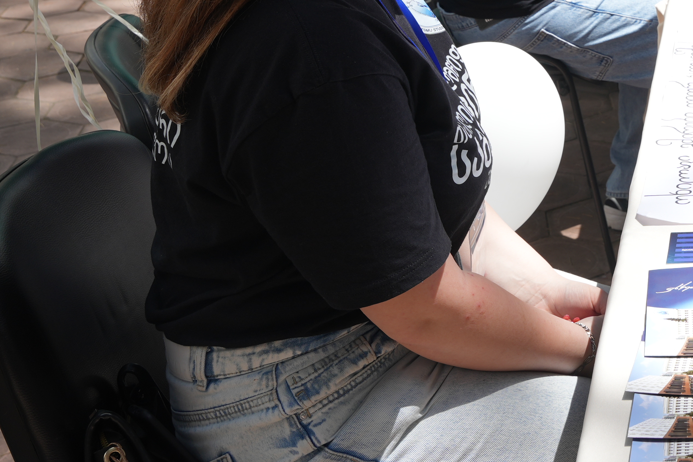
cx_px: 831
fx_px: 1619
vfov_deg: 15.5
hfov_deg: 22.3
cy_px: -117
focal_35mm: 84
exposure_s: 1/125
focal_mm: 30.4
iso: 100
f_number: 7.1
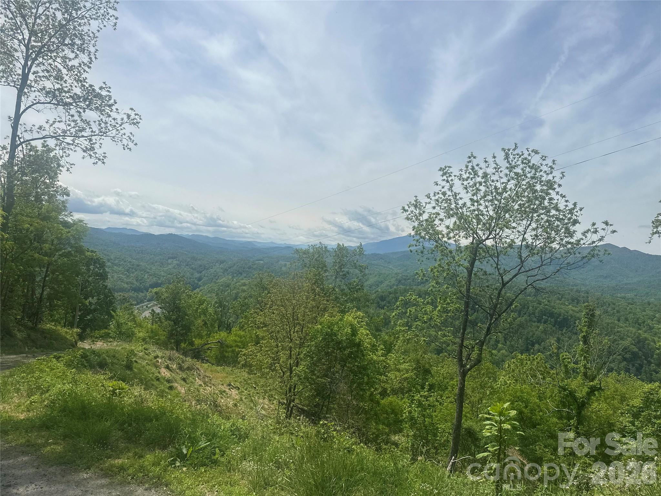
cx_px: 330
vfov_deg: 56.8
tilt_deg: +0.8
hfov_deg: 71.6
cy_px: 248
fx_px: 458
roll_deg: -4.2
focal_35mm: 24
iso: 80
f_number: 1.78
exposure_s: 1/10753
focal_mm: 6.86
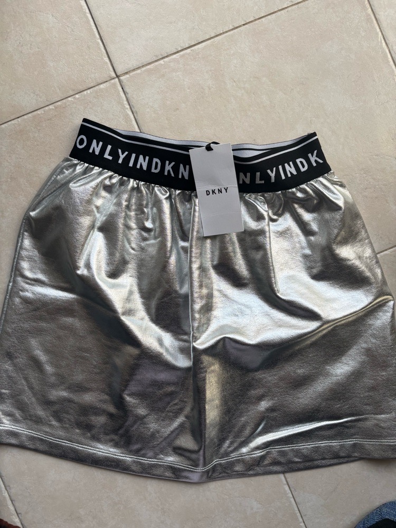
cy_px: 264
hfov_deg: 53.1
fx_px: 397
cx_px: 198
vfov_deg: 67.3
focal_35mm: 26
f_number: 1.6
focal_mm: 5.96
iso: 50
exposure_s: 1/448
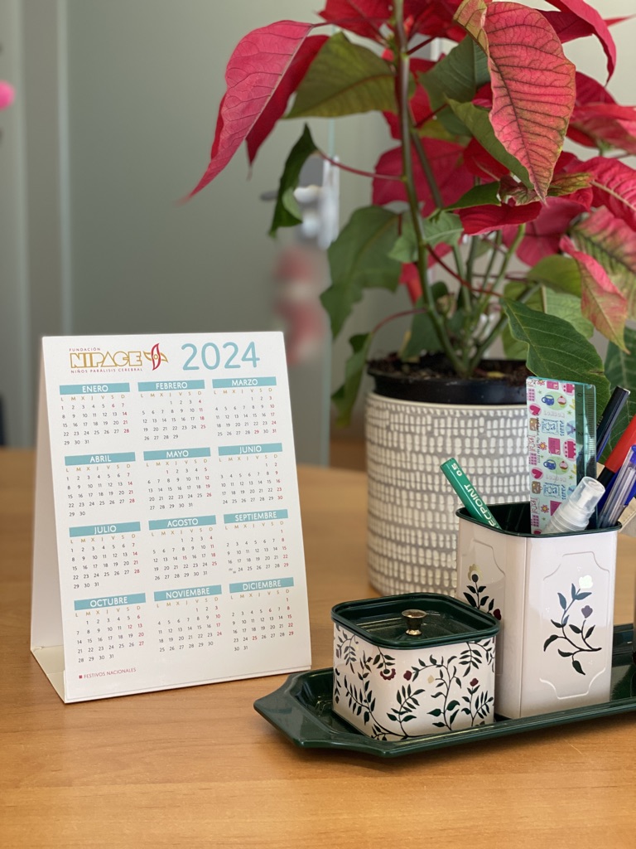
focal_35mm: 52
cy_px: 424
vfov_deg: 36.8
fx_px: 1274
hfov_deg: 28.0
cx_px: 318
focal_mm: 6
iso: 80
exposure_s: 1/100
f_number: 2
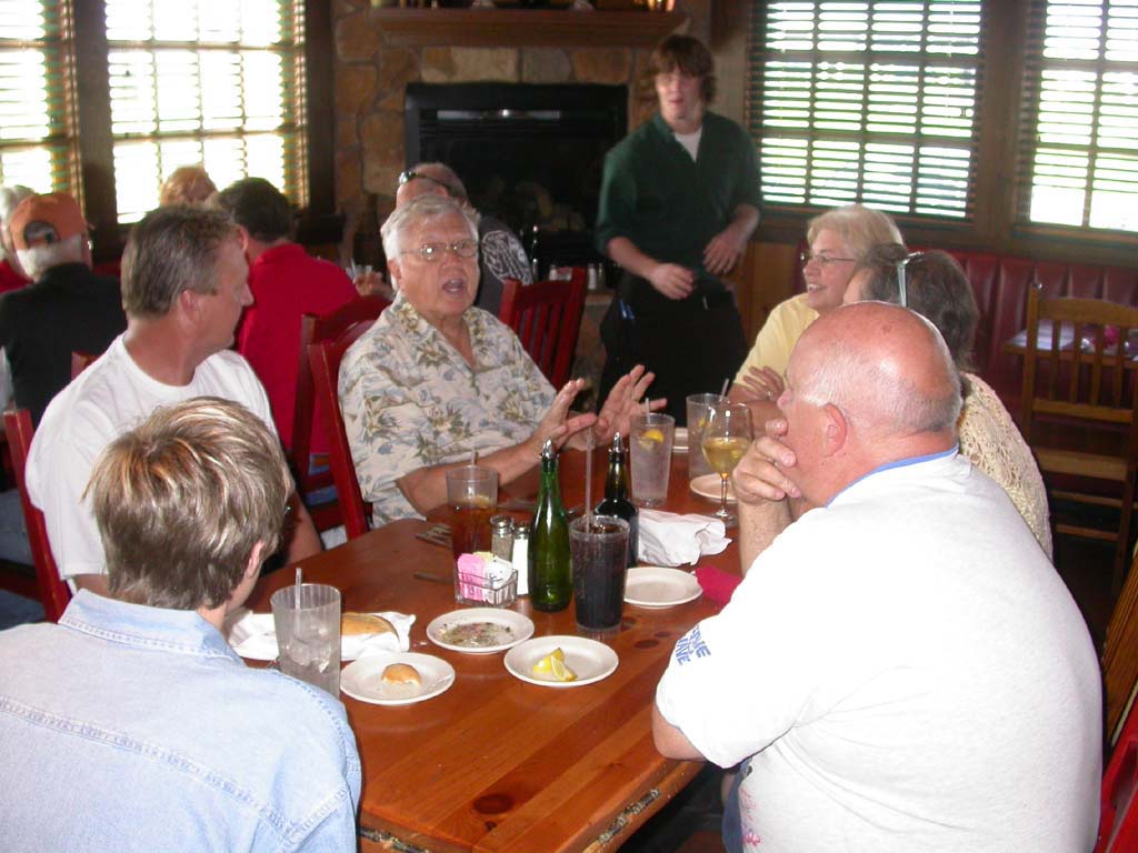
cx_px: 569
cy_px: 426
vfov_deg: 37.7
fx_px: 1249
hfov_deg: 49.0
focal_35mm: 38
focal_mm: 7.85
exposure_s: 1/60
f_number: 2.6
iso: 200
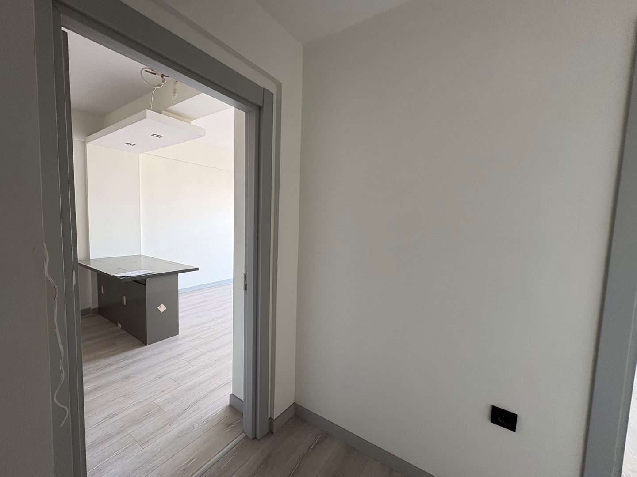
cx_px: 318
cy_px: 238
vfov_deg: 85.7
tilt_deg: -4.1
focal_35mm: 14
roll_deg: -1.0
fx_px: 258
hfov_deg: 102.1
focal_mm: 2.22
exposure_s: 1/99
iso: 125
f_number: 2.2
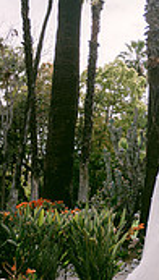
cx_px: 170
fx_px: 567
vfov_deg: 27.5
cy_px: 74
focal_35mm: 76
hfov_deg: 15.6
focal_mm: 28
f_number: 2.8
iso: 100
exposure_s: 1/3200
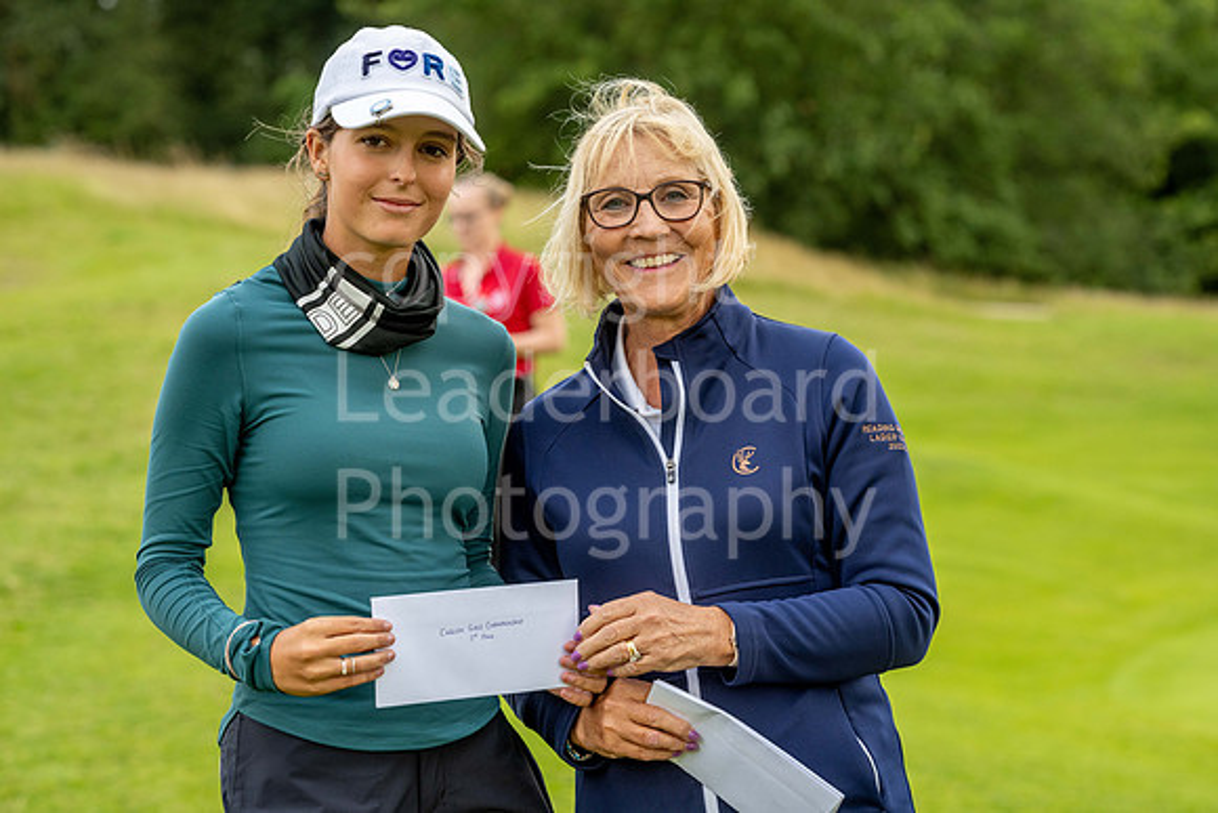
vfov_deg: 16.1
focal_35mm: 85
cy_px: 406
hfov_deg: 23.9
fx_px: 2876
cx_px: 609
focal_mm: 85
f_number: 4
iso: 400
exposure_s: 1/500
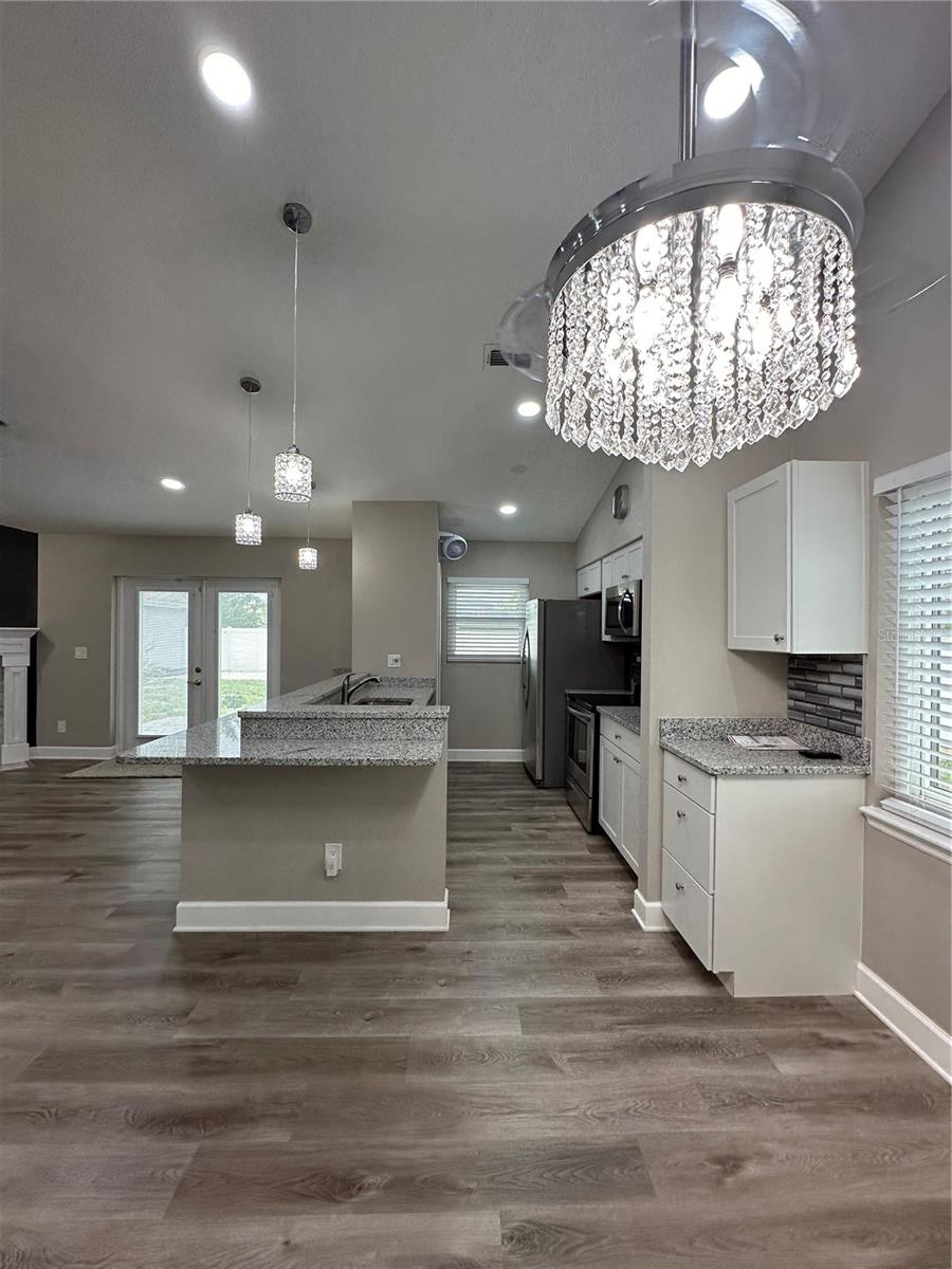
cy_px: 634
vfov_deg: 102.1
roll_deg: -1.4
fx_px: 513
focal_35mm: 14
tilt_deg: -0.5
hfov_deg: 85.7
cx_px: 476
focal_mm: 2.22
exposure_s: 1/120
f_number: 2.2
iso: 125
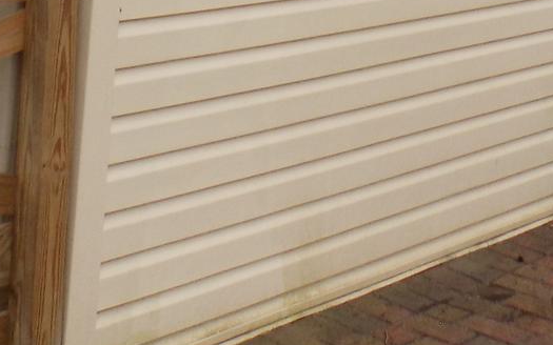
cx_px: 455
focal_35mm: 95
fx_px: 1432
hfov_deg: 21.5
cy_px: -369
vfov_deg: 12.1
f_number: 3.1
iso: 80
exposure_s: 1/125
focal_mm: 4
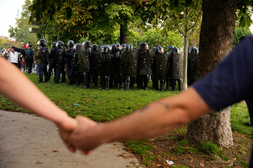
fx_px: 316
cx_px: 126
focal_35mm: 45
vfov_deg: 29.8
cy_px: 84
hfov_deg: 43.6
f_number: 3.5
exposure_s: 1/800
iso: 800
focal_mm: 45
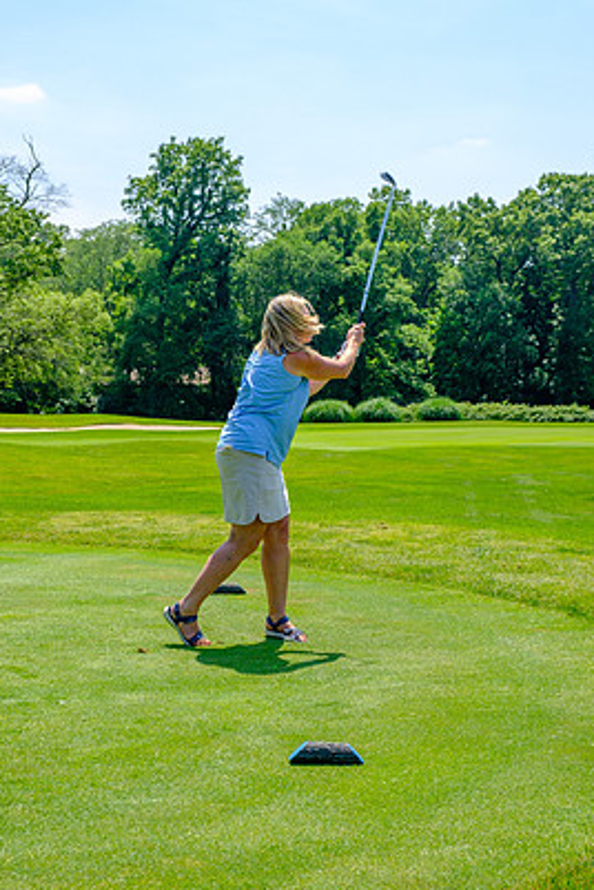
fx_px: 1633
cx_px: 295
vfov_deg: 30.5
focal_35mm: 66
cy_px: 445
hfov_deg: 20.6
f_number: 5.6
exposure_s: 1/250
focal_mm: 39
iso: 200
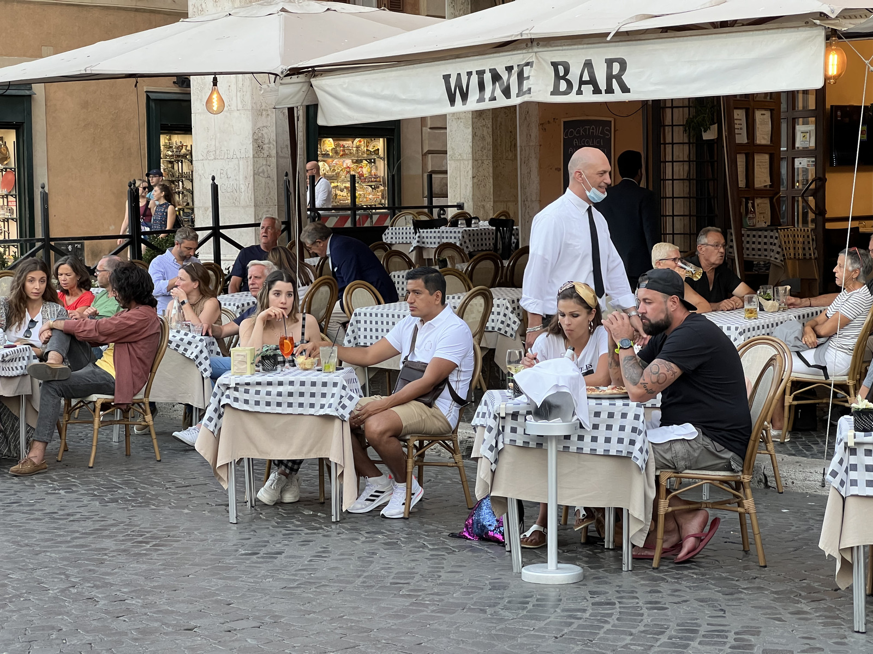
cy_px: 327
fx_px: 1942
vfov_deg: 19.1
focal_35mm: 77
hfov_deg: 25.3
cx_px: 436
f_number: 2.8
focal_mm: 9
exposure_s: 1/121
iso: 160
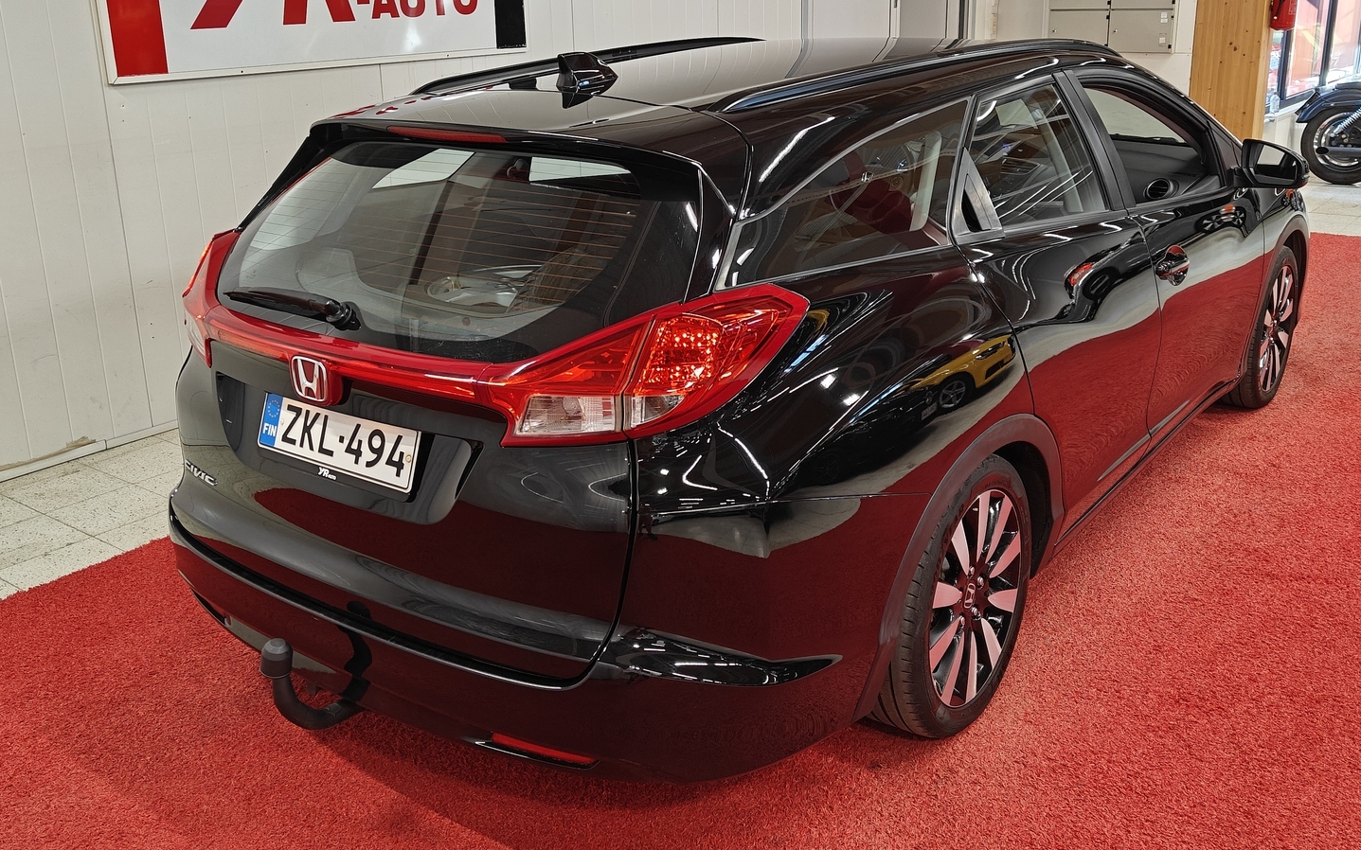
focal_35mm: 34
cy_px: 348
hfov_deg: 56.7
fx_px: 1261
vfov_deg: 37.2
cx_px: 680
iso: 80
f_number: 1.8
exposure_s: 1/56
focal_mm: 5.59
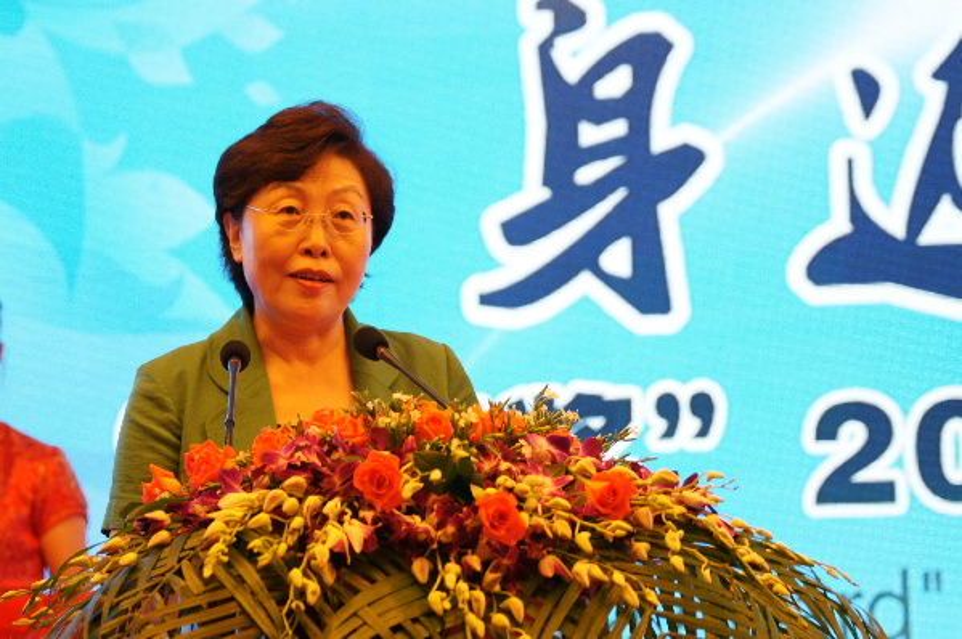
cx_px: 481
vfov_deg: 8.3
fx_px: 4404
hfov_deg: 12.5
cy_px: 320
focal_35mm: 165
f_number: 5
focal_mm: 110
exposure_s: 1/30
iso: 800
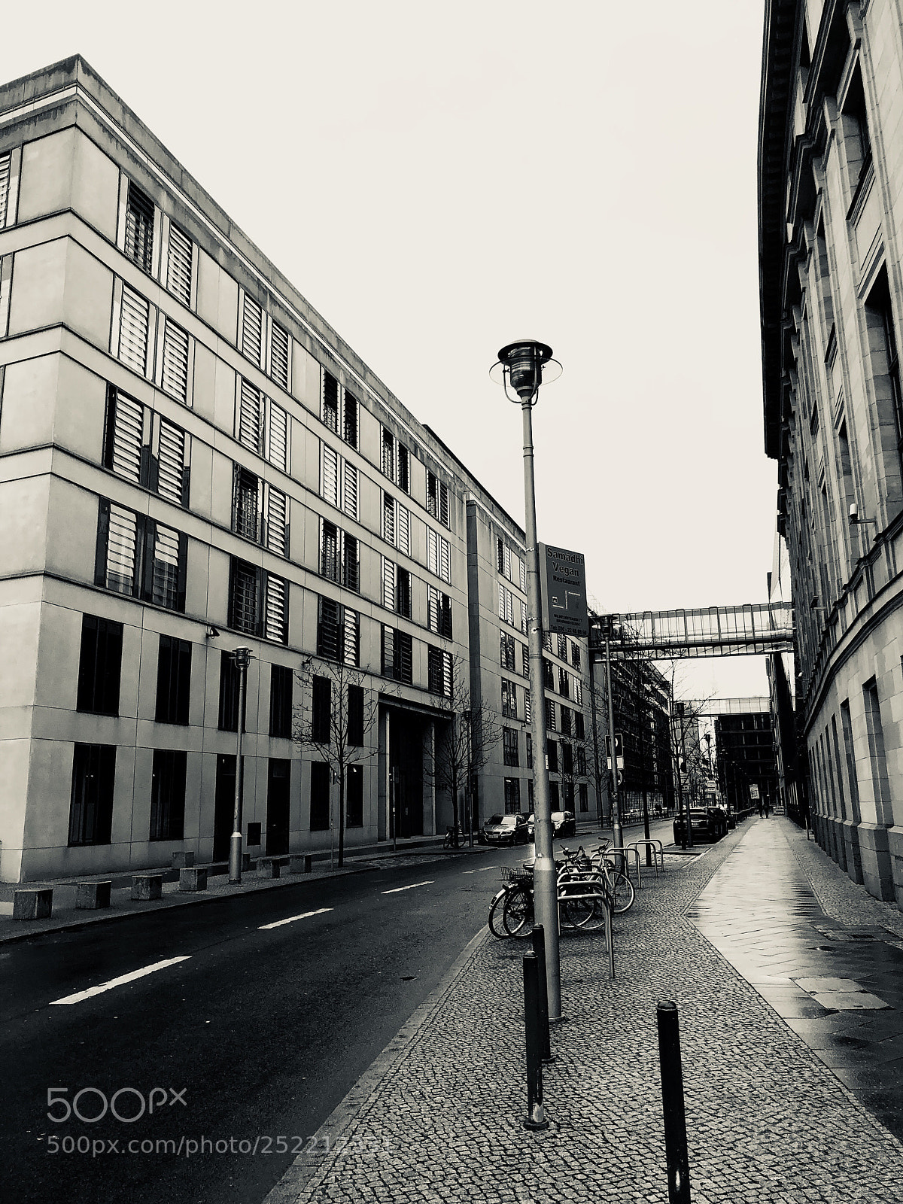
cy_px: 602
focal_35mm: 28
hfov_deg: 49.7
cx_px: 452
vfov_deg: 63.4
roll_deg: +1.1
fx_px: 974
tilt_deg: +12.0
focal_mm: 4
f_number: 1.8
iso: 25
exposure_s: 1/120
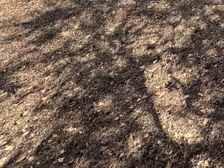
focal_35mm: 58
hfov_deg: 24.9
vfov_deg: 19.0
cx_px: 341
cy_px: -139
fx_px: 376
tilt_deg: -4.2
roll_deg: +0.0
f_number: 2.2
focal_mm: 2.22
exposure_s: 1/1976
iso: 50
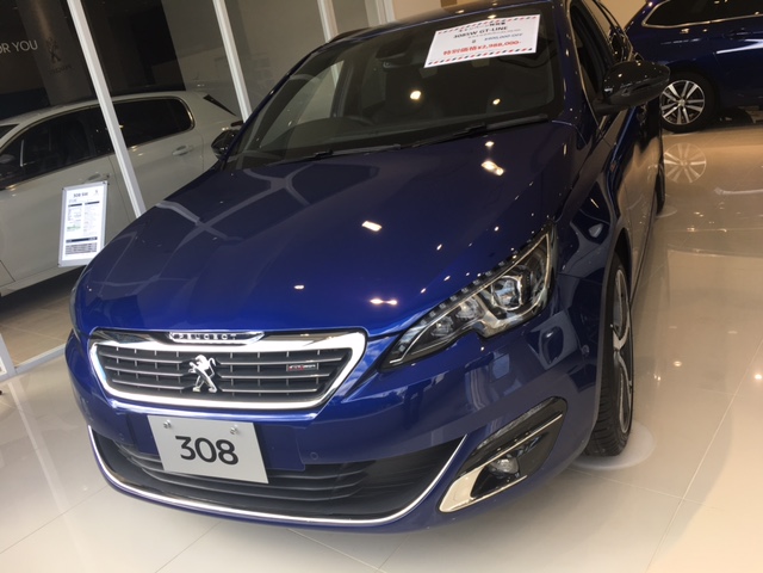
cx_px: 382
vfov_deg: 48.2
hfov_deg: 61.7
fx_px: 639
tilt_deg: -19.5
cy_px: 286
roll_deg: +11.7
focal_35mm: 29
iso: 25
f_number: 2.2
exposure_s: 1/120
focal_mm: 4.15
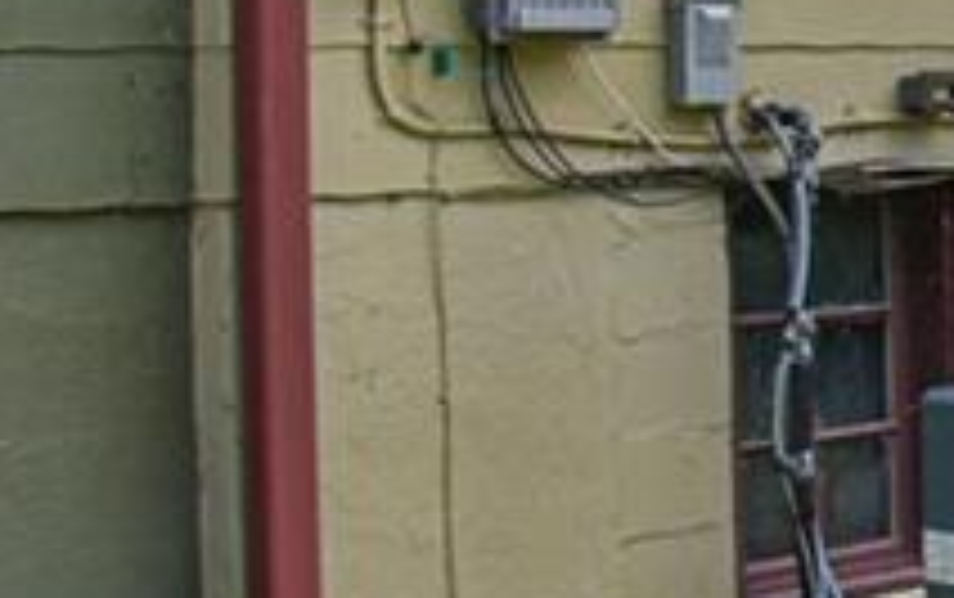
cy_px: 178
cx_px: 2043
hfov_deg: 14.1
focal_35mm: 118
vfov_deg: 11.1
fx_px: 3071
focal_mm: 24
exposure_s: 1/500
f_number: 11
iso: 1600
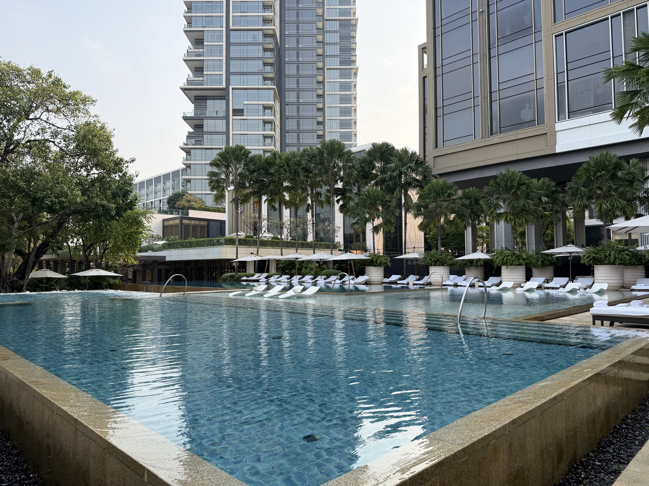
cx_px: 324
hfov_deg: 71.6
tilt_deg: +3.5
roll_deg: -0.2
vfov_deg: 56.8
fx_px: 450
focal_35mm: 24
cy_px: 243
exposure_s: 1/1464
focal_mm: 6.76
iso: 100
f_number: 1.78
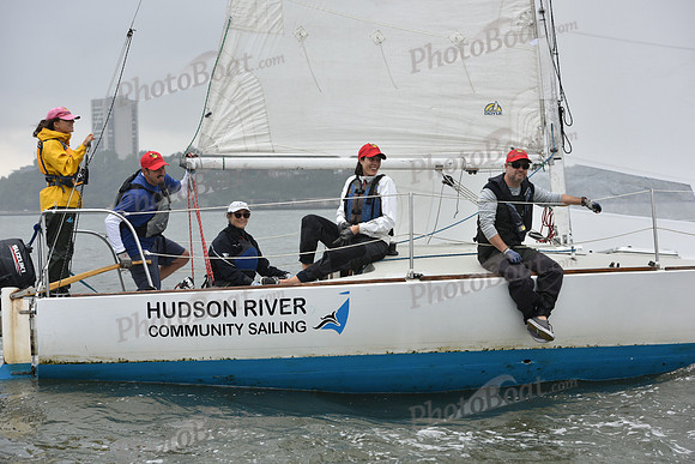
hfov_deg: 27.0
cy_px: 232
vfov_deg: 18.2
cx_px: 348
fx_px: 1448
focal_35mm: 75
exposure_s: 1/800
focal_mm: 75
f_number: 6.3
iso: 400
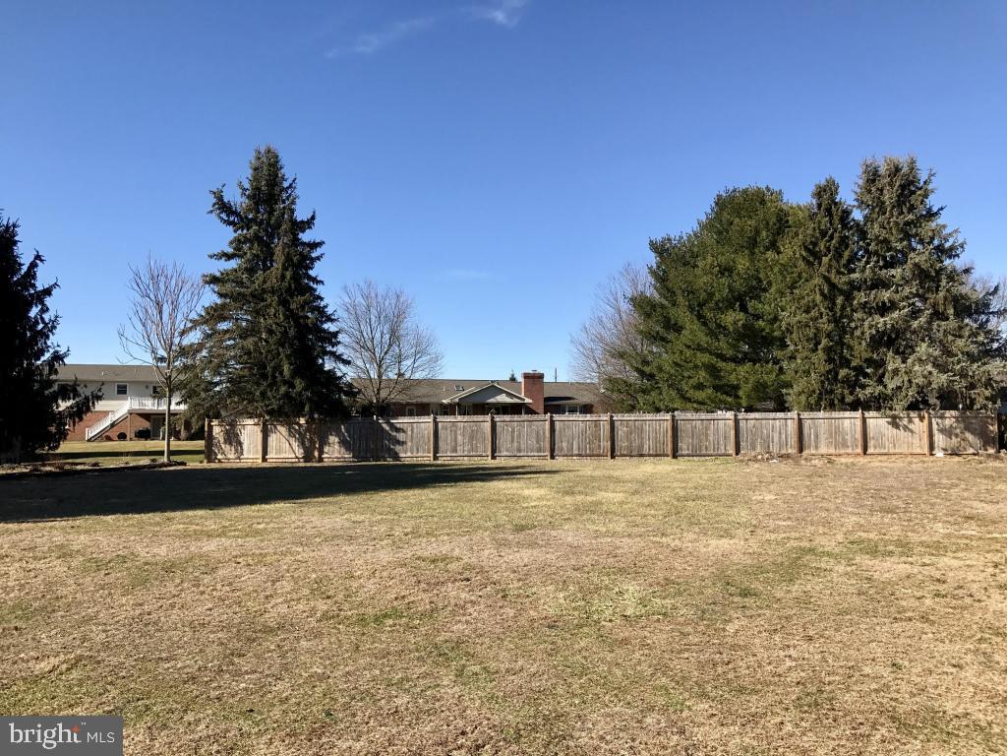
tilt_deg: +3.8
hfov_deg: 63.4
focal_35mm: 28
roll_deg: +0.2
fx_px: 815
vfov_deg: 49.7
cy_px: 378
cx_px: 504
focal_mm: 3.99
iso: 20
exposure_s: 1/1842
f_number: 1.8
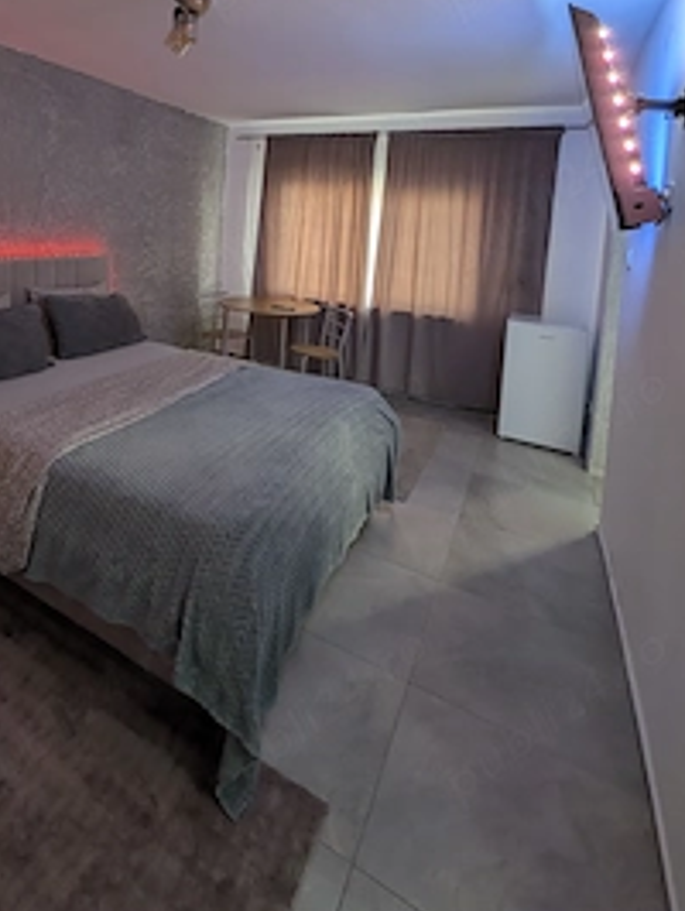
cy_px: 248
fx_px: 474
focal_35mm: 18
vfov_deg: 82.1
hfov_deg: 68.3
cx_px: 195
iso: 45
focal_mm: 2.02
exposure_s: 1/28.9
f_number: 1.7
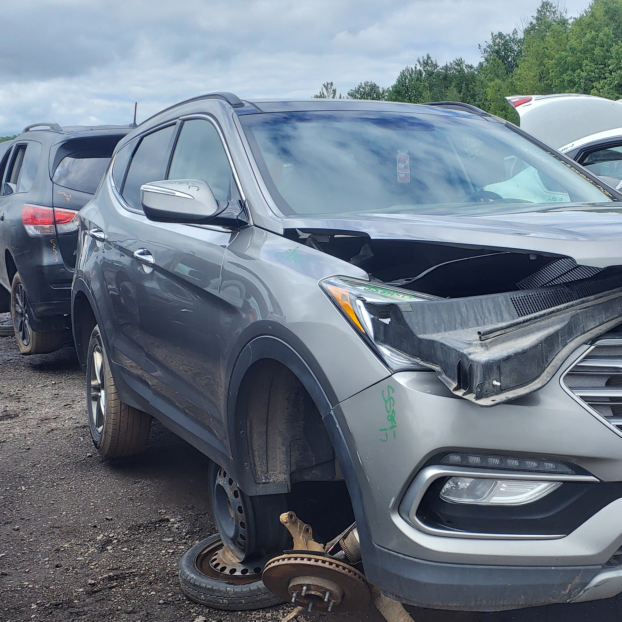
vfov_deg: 40.7
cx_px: 460
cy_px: 387
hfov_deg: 39.9
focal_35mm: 41
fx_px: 833
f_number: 1.9
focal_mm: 3.58
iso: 40
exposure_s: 1/459
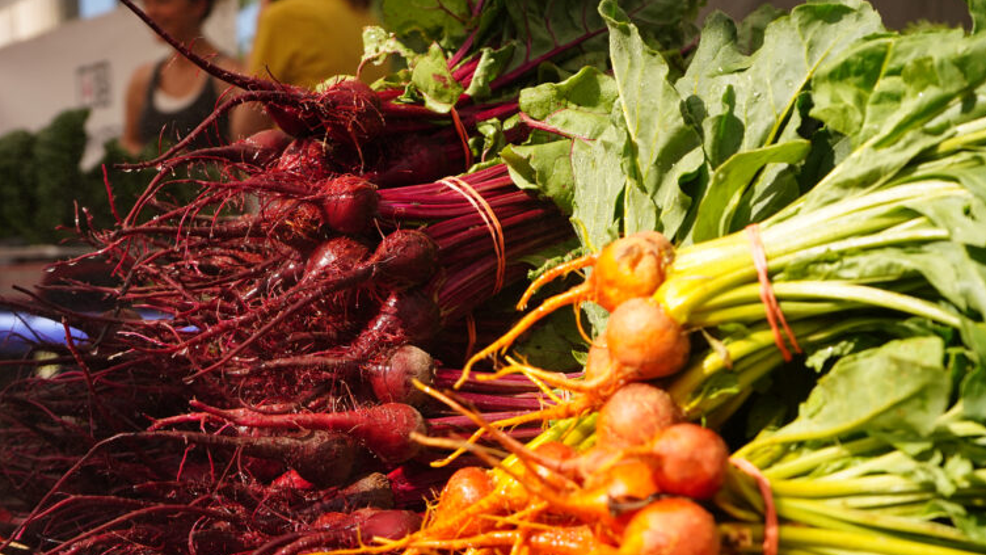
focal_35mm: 46
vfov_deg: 25.9
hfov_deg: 44.6
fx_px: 1203
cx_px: 492
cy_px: 321
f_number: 5.6
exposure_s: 1/1250
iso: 400
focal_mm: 43
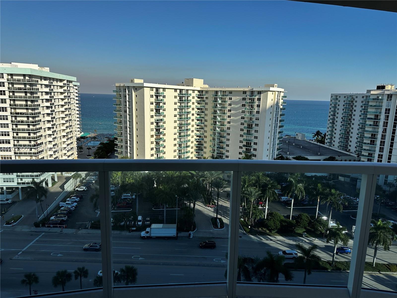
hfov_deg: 71.6
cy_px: 149
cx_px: 198
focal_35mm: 24
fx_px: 275
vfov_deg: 56.8
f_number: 1.78
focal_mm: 6.86
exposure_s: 1/5000
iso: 80
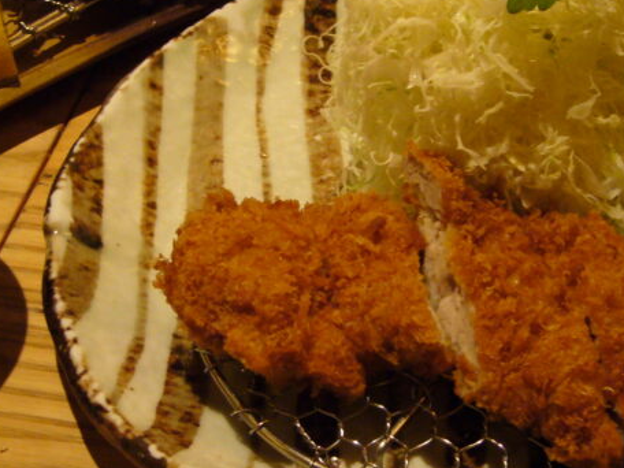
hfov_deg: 19.4
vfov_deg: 14.6
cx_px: 331
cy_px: 220
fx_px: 1821
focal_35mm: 101
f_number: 3.2
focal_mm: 7.5
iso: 200
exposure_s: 1/8
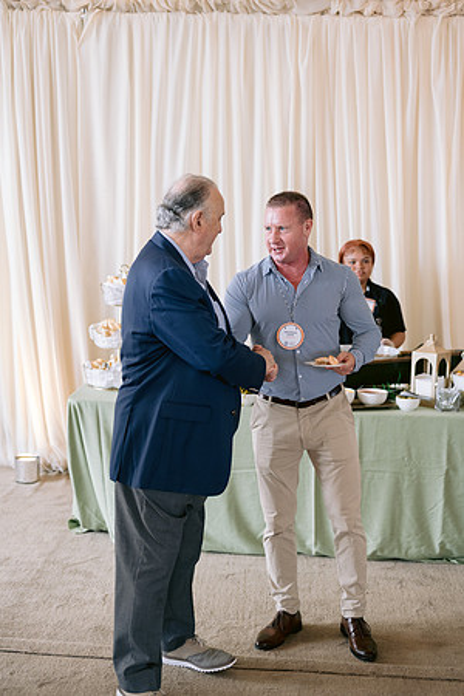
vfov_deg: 39.6
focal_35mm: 50
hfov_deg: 27.0
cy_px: 348
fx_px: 967
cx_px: 232
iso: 500
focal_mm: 50
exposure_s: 1/160
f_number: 2.5
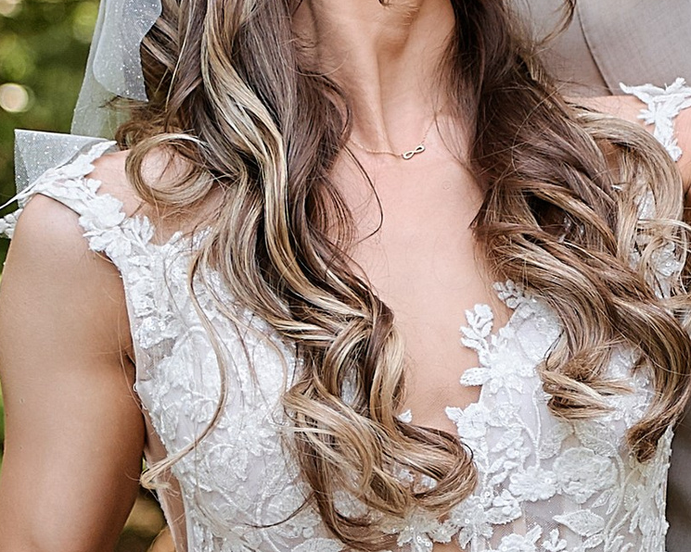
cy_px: 453
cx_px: 754
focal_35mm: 242
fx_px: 4949
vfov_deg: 6.4
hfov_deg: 7.9
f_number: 2.8
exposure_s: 1/400
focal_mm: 50
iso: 500
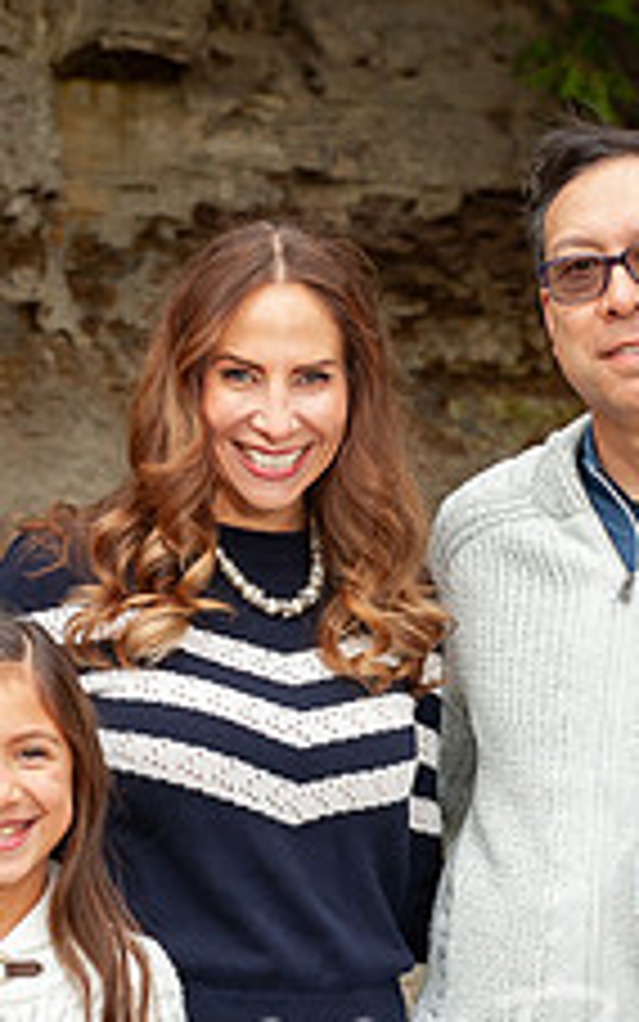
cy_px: 599
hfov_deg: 9.2
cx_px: 466
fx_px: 3954
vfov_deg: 14.7
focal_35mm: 142
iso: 400
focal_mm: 46
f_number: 5
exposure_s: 1/160
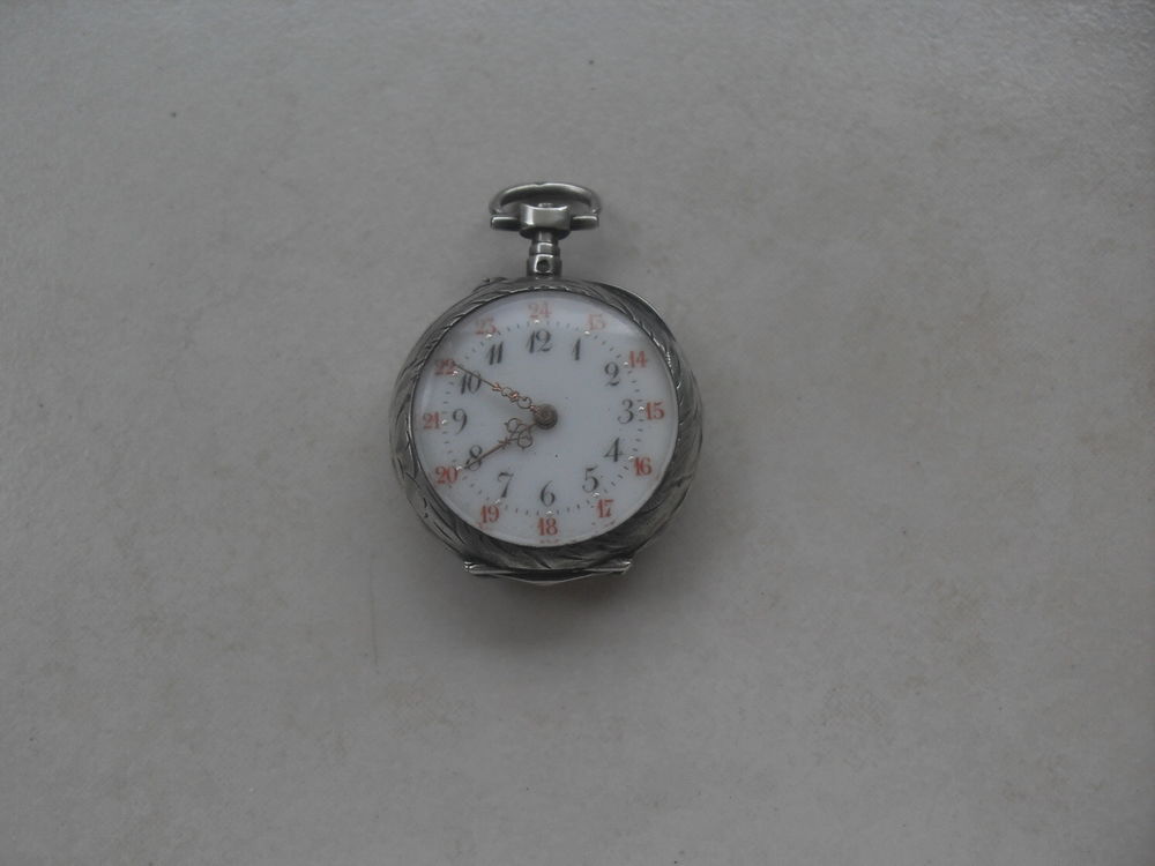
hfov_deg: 50.1
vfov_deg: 38.7
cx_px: 578
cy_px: 433
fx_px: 1235
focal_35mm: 37
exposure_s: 1/250
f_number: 2.8
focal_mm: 6.3
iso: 80
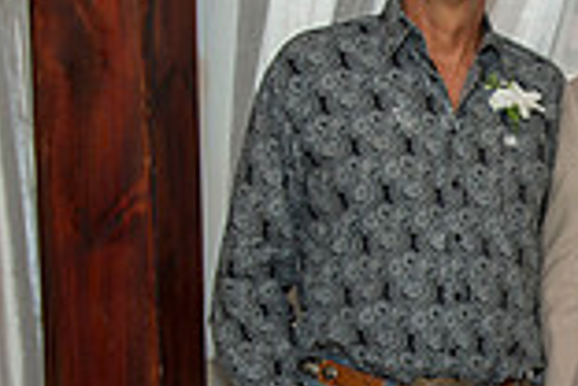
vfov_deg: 14.9
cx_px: 674
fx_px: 1429
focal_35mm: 89
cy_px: 449
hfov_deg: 21.4
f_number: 3.2
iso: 200
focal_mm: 24
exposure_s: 1/100
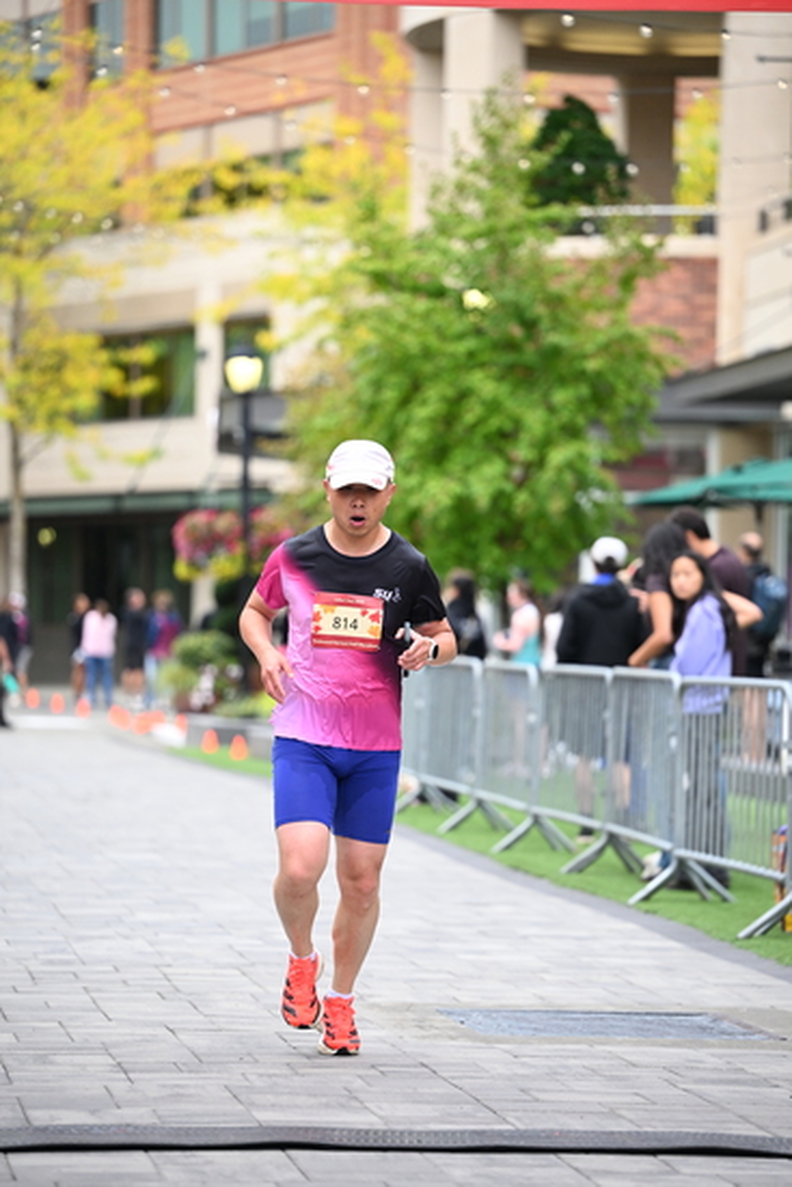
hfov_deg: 10.2
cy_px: 594
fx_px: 4452
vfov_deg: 15.2
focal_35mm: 135
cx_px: 396
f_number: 2.8
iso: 1000
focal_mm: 135
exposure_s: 1/2000
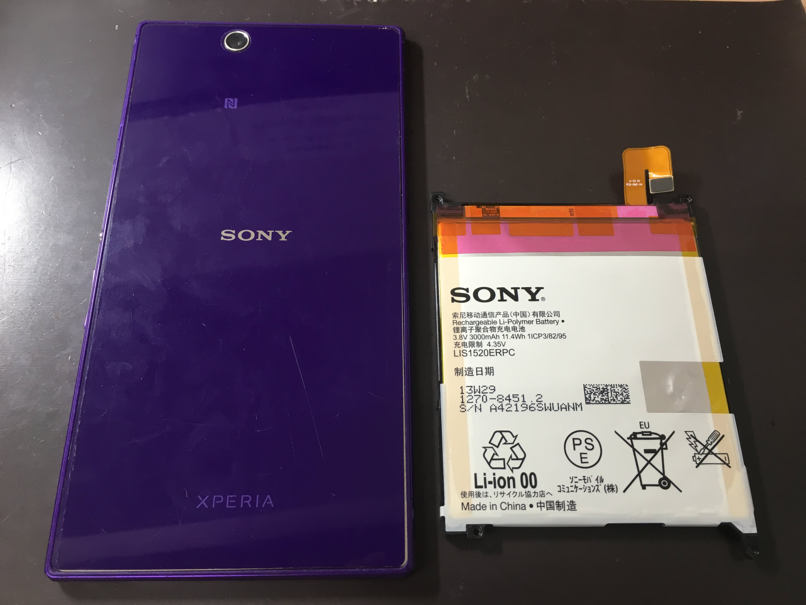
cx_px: 403
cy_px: 302
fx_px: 675
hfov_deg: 61.7
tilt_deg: -67.9
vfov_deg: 48.2
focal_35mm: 29
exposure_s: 1/30
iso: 64
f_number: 2.2
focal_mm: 4.15
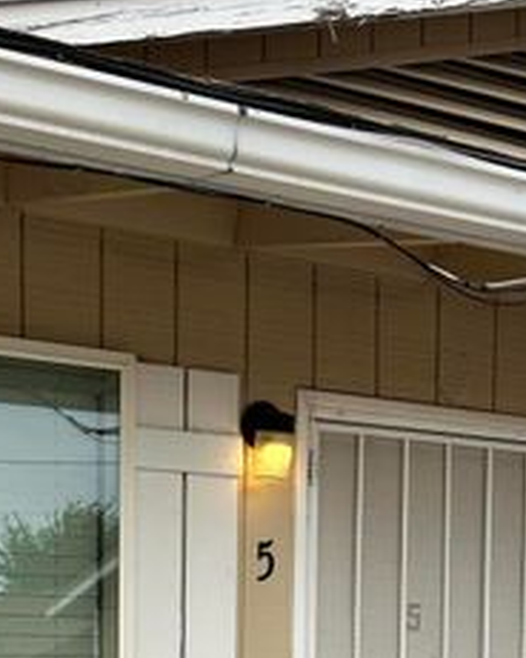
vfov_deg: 25.0
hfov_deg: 21.6
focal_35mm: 68
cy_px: 805
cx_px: -9
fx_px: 1323
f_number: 1.78
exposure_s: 1/2525
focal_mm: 6.86
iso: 80
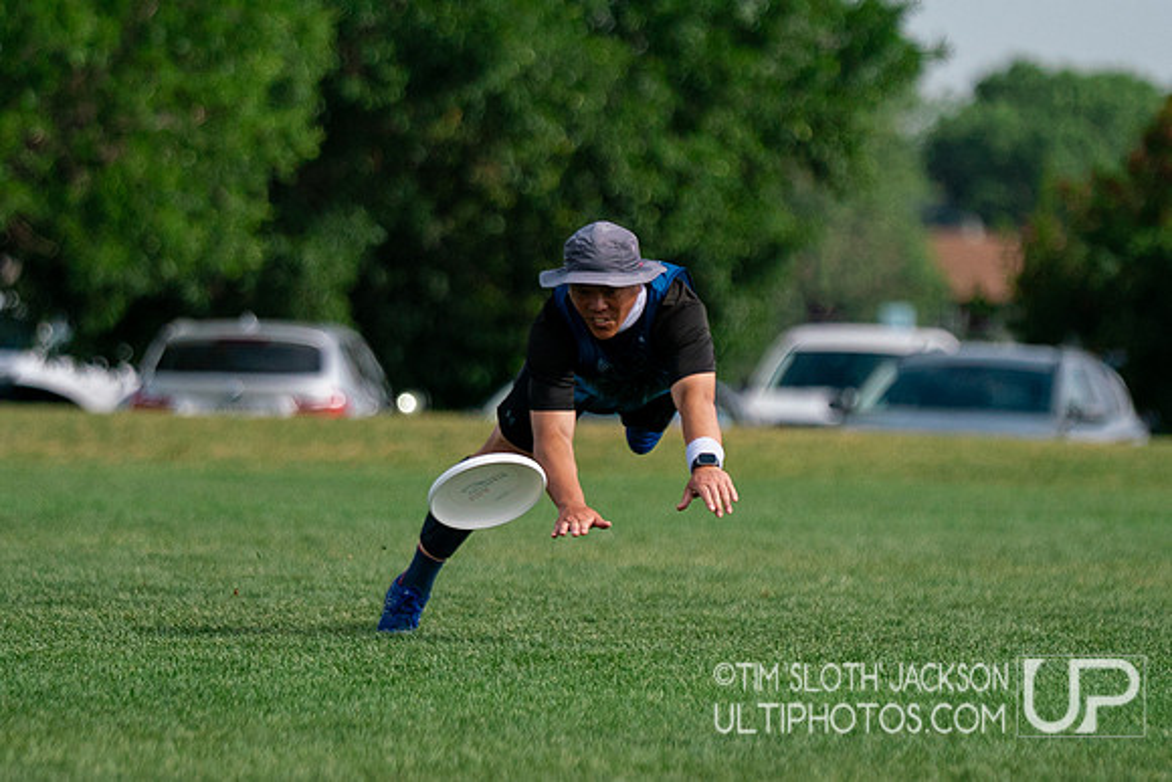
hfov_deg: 4.8
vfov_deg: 3.2
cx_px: 655
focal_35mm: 432
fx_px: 14069
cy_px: 388
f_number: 2.8
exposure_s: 1/10000
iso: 500
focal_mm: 200
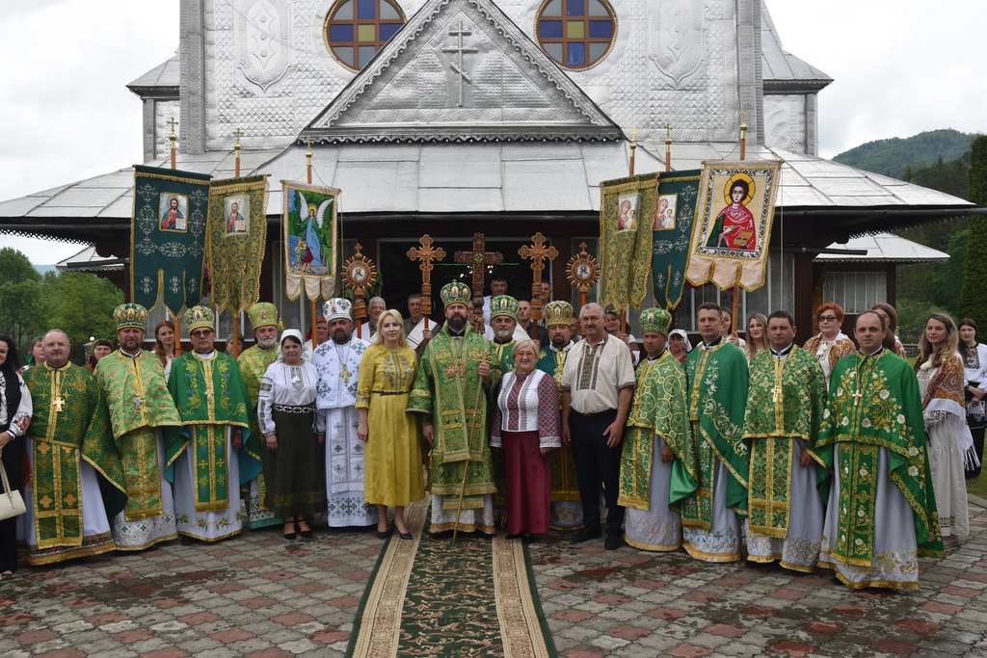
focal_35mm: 33
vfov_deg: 40.0
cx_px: 494
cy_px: 329
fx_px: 905
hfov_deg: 57.2
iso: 200
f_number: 8
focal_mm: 22
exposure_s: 1/250
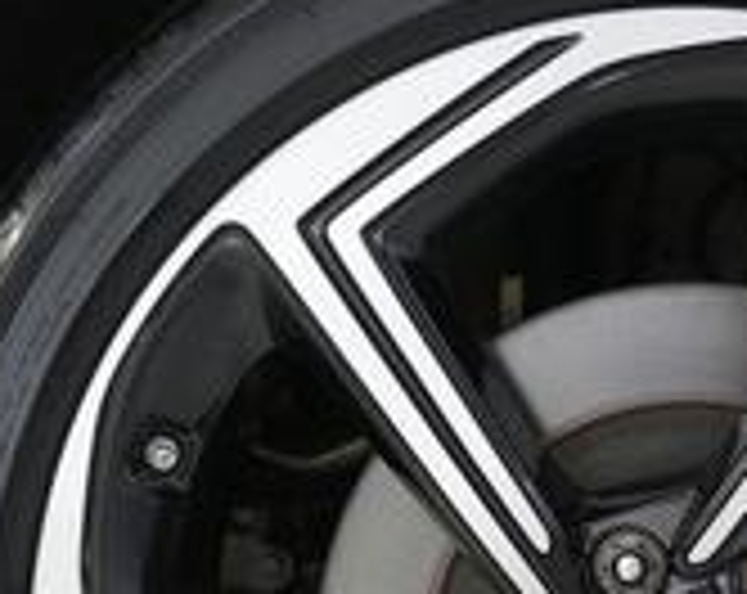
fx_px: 1919
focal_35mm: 87
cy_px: 688
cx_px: 742
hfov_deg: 21.3
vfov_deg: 16.9
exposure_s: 1/30
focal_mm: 24
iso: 320
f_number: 2.8
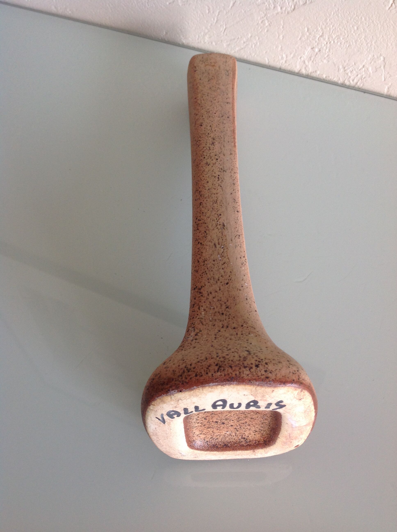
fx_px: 537
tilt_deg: -53.9
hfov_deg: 40.6
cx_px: 198
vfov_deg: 52.7
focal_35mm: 35
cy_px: 266
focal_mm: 4.28
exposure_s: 1/60
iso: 64
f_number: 2.4
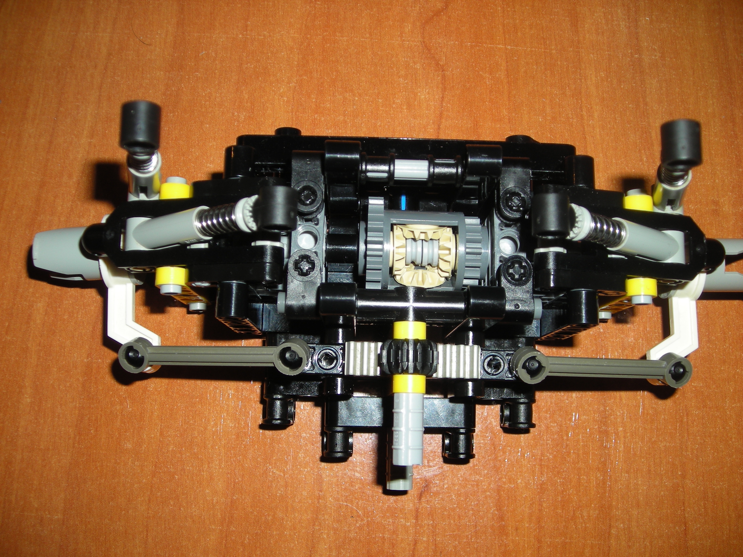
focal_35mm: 38
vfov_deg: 37.7
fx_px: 816
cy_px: 278
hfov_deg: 49.0
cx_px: 372
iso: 50
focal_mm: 6.3
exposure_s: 1/60
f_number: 3.2
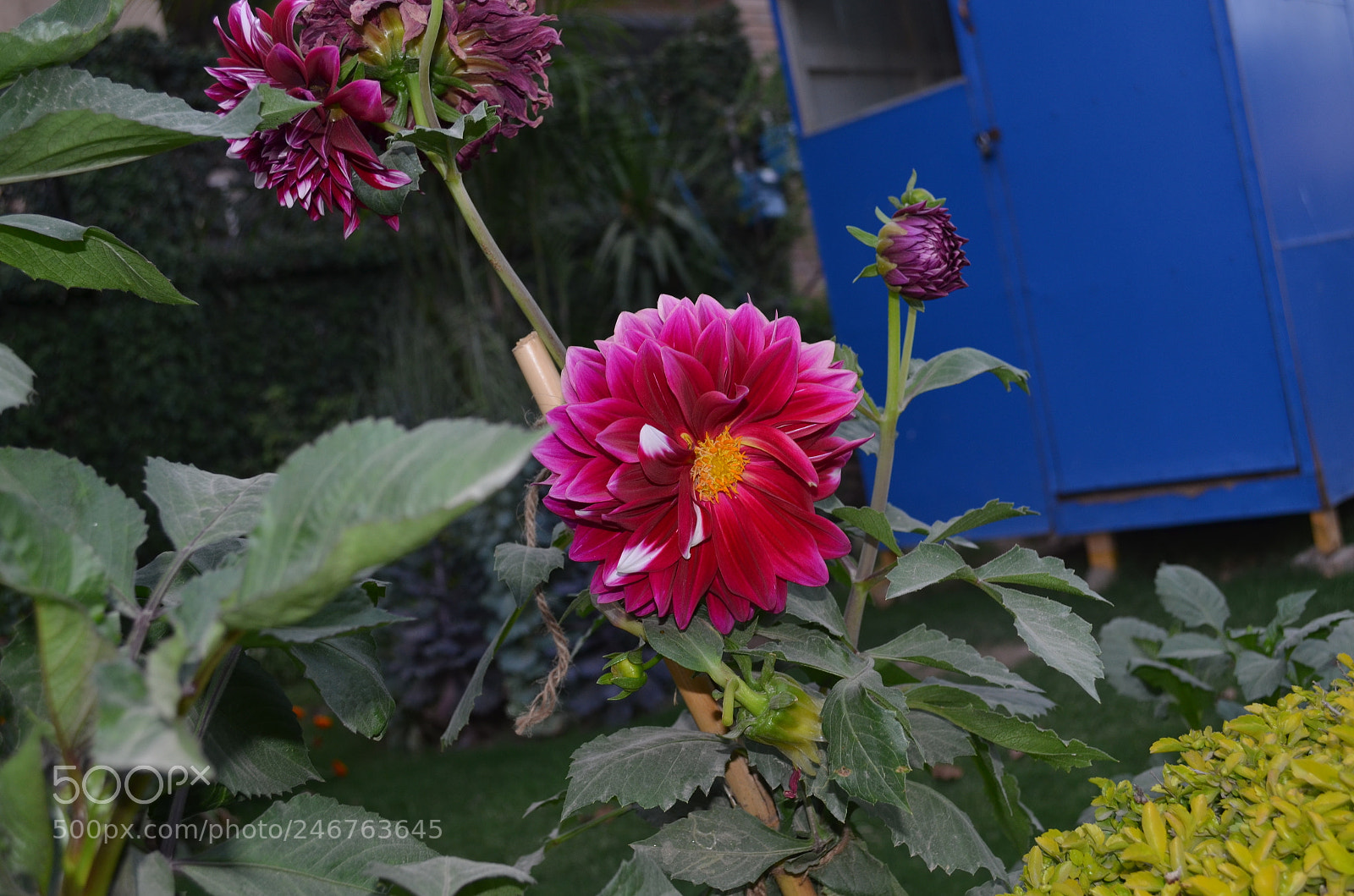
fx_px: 1463
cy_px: 448
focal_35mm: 39
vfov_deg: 34.0
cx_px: 677
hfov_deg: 49.7
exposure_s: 1/30
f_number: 5.6
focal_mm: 26
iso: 200
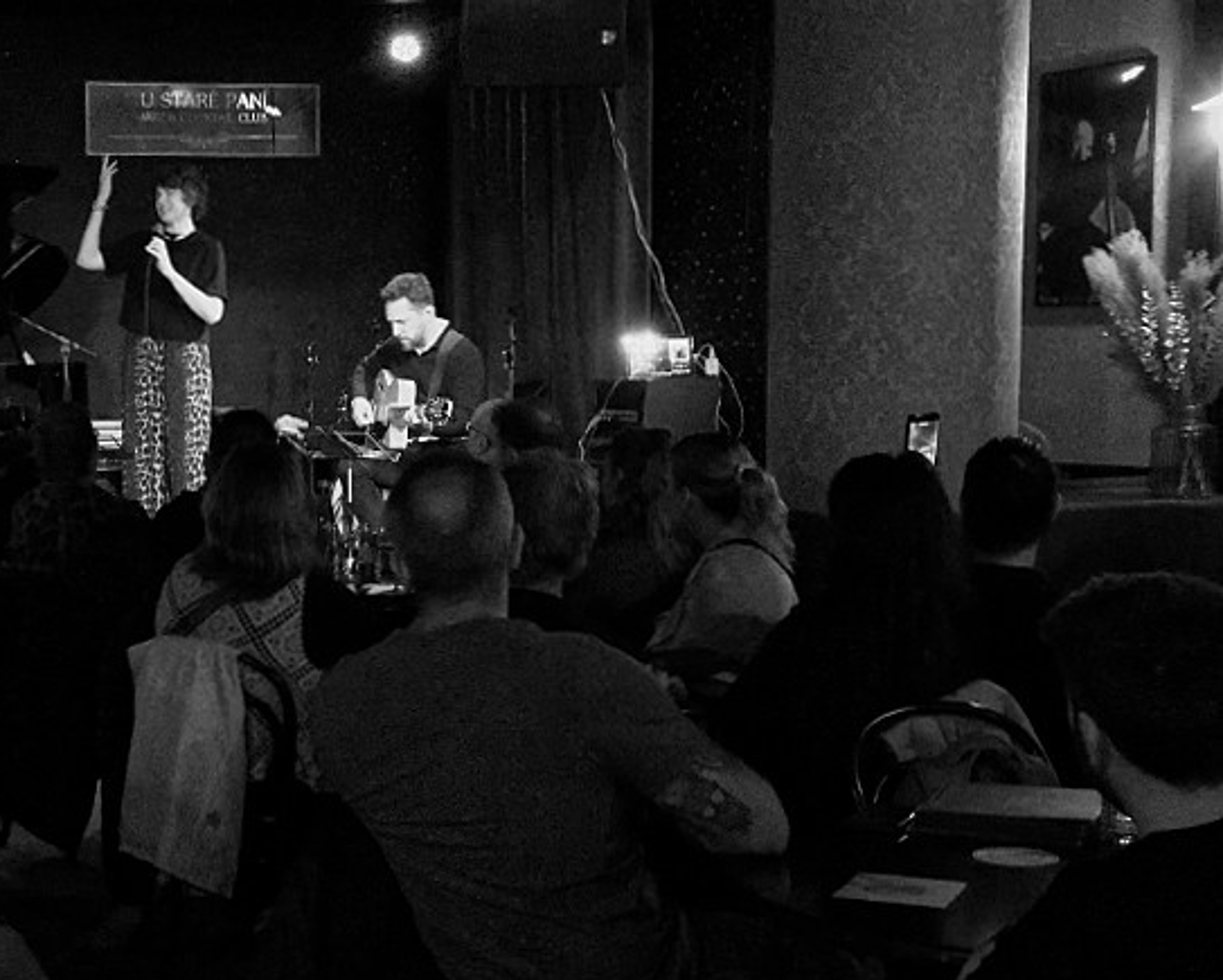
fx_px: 2111
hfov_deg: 31.1
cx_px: 176
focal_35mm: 58
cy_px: 641
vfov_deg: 26.0
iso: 51200
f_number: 5.6
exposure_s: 1/125
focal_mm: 22.5
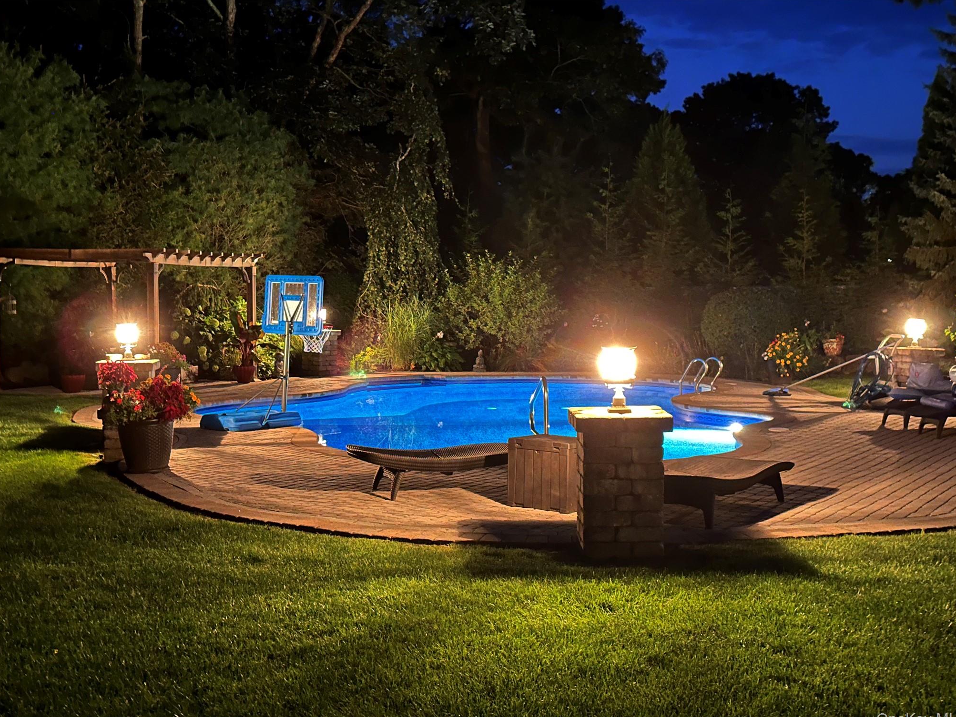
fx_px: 1353
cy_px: 364
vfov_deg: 29.7
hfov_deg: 38.9
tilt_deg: -3.4
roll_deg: -1.0
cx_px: 486
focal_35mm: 49
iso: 400
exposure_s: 1/2
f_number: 1.78
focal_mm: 6.86
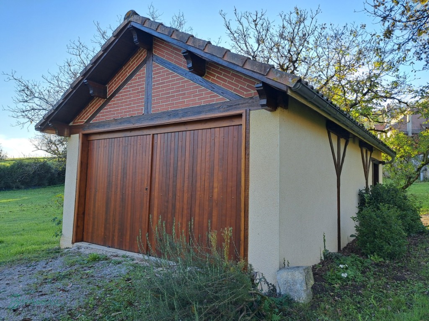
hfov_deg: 71.6
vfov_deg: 56.8
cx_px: 214
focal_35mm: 24
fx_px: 297
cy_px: 160
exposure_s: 1/135
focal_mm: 5.23
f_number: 1.8
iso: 50
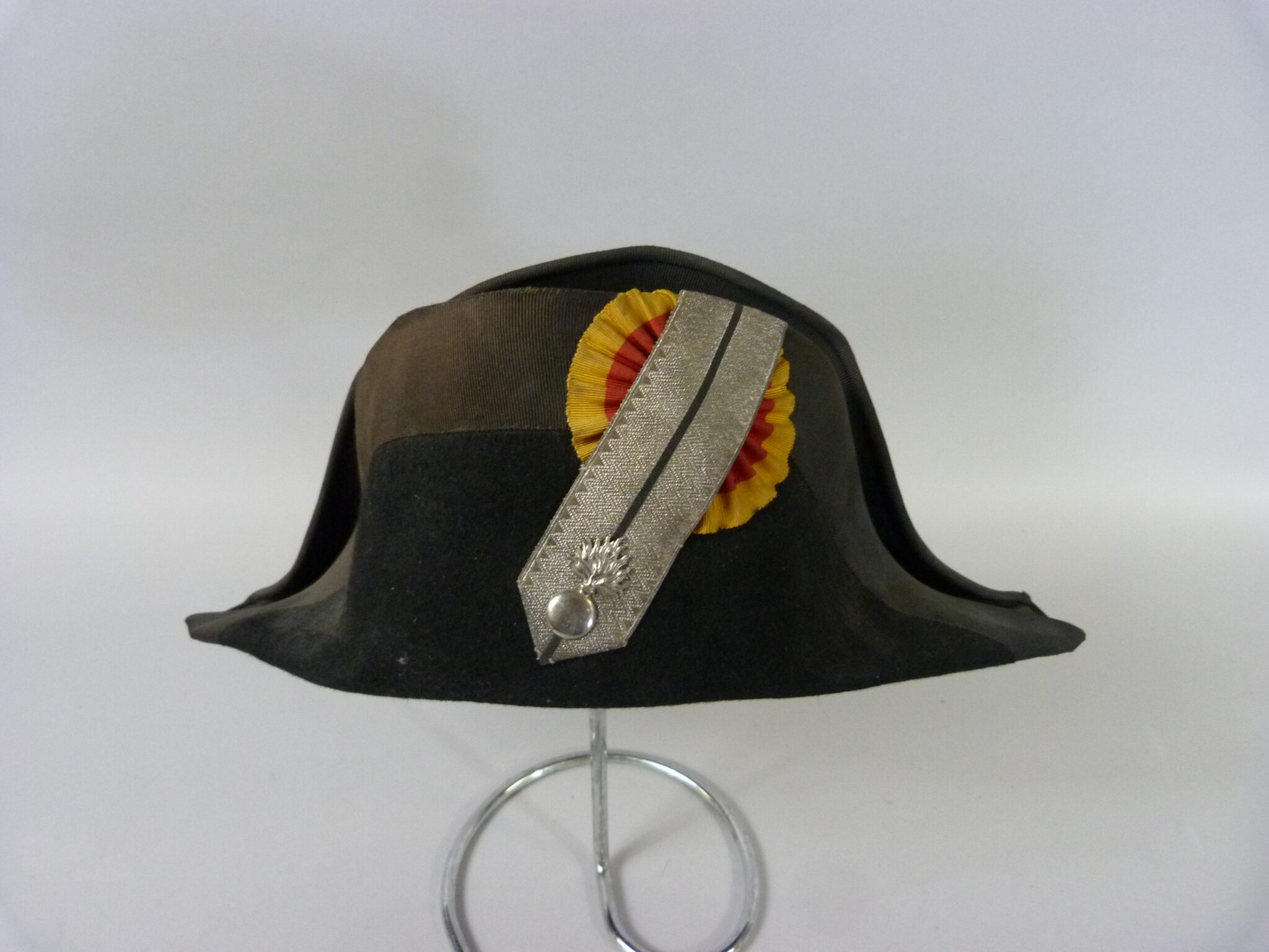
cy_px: 476
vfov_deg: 54.9
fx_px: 916
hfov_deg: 69.4
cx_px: 634
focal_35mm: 25
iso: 400
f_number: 2.8
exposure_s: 1/40
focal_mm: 4.5
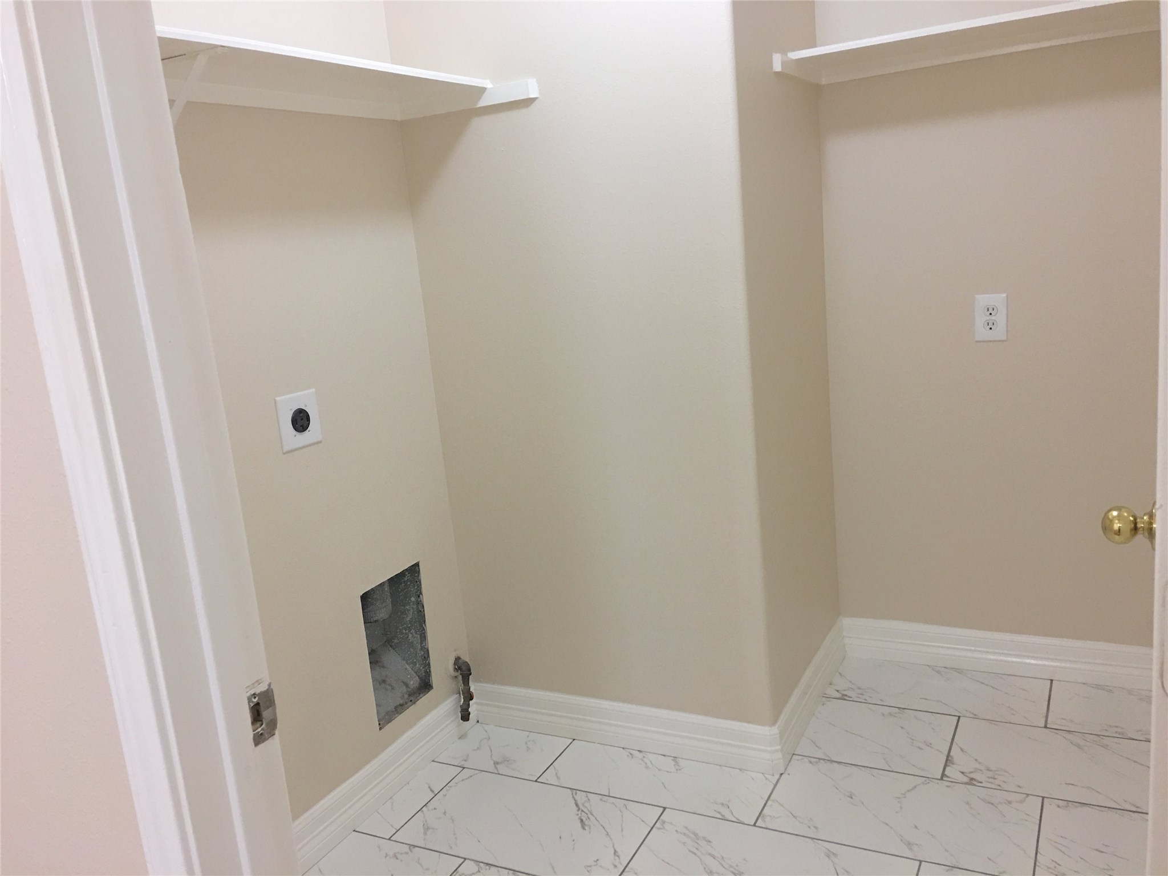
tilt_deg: -10.0
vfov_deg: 48.2
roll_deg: +5.4
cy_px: 438
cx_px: 584
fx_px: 979
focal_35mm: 29
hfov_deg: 61.7
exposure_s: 1/15
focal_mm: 4.15
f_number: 2.2
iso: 50
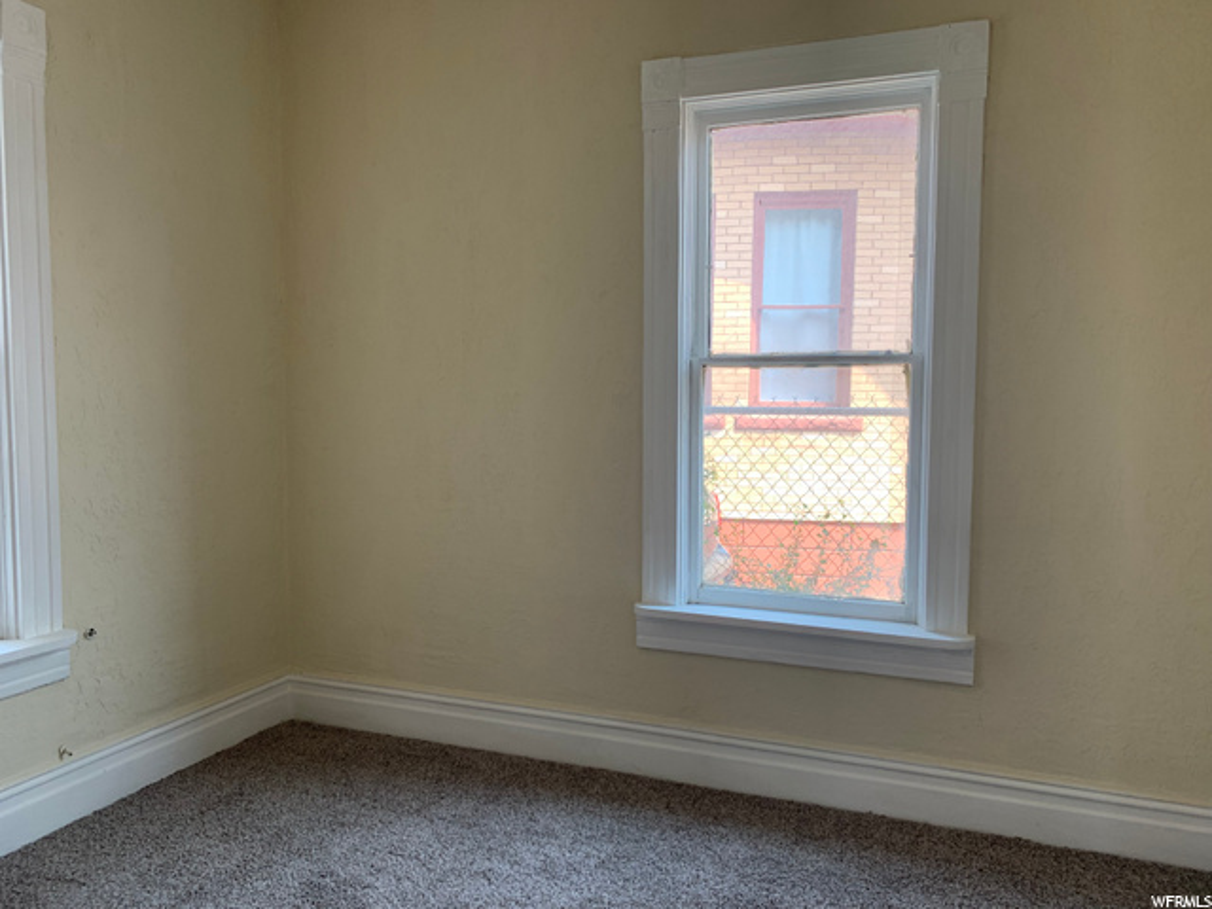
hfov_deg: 67.3
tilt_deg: -3.2
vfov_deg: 53.1
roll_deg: -0.8
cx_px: 606
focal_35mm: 26
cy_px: 454
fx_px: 910
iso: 32
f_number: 1.8
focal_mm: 4.25
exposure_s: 1/122
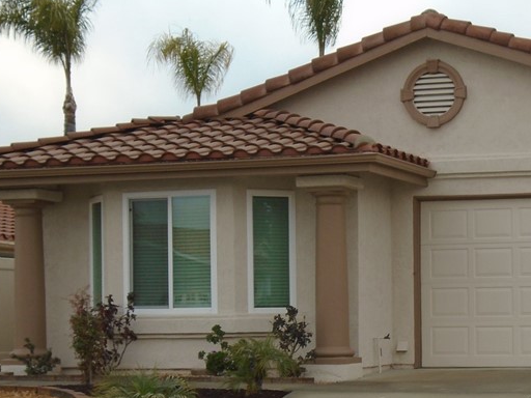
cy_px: 328
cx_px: 399
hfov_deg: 19.9
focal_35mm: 98
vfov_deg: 15.0
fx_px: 1503
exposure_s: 1/80
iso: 100
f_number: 4.5
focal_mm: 8.7
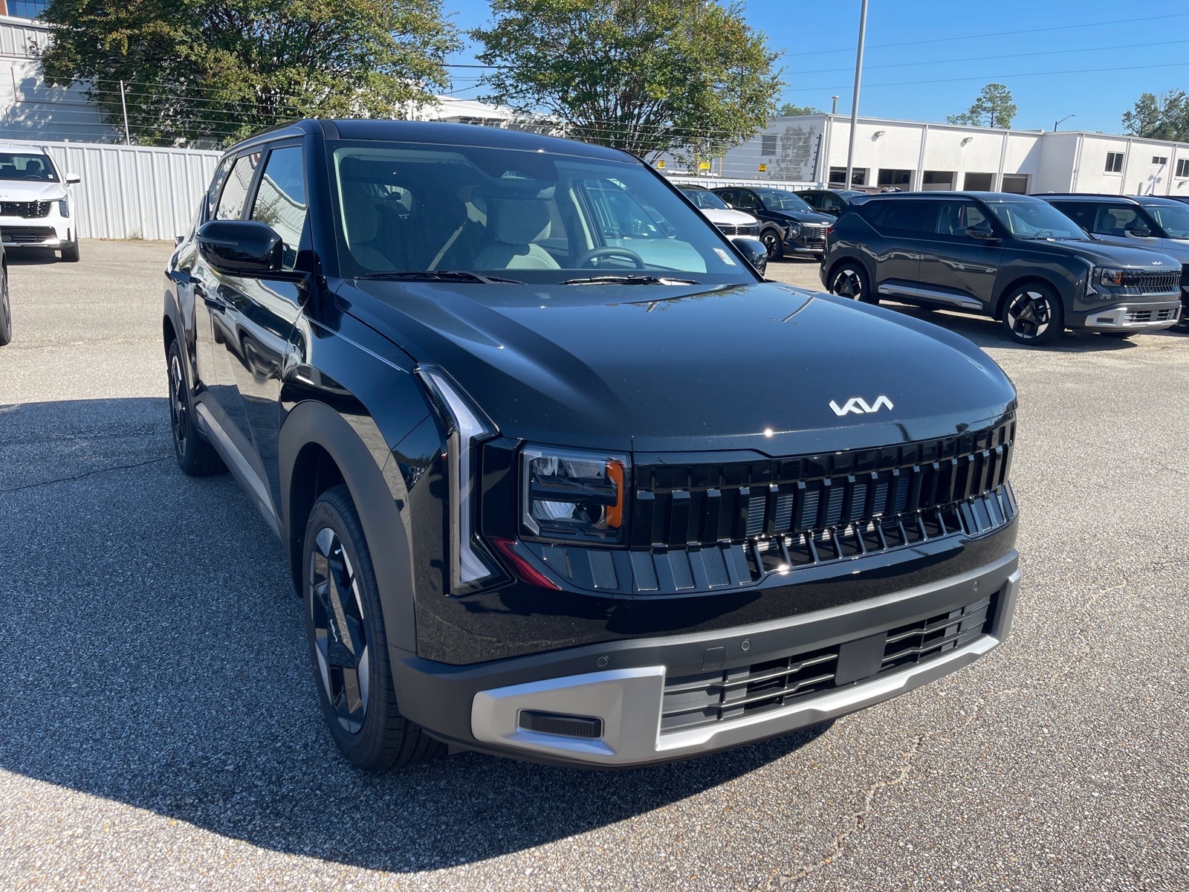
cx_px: 594
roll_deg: -1.6
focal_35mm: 26
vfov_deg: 53.1
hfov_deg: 67.3
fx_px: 893
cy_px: 446
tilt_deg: -17.4
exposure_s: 1/2203
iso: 32
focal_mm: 5.1
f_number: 1.6
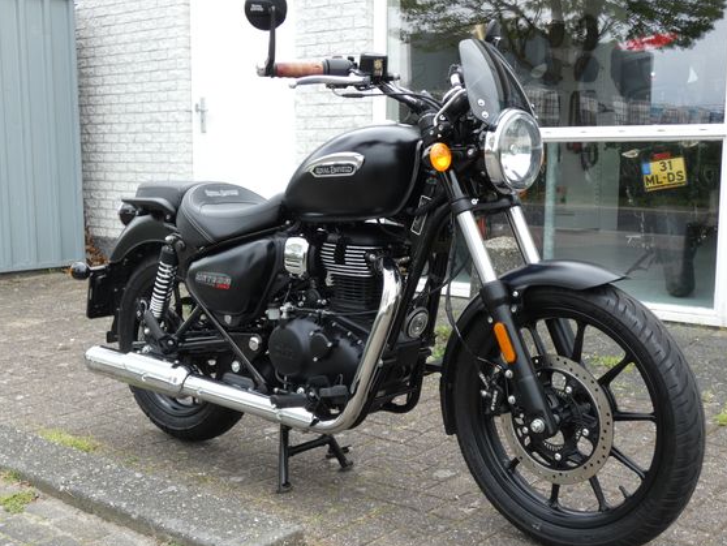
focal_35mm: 47
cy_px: 289
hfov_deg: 40.4
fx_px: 988
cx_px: 365
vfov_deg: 30.9
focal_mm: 7.3
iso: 80
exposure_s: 1/125
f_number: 3.6
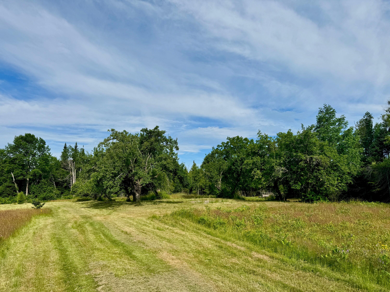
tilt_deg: +8.2
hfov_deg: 71.6
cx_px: 195
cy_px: 146
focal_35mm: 24
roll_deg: +1.1
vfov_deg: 56.8
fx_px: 270
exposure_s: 1/6410
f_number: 1.78
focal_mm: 6.76
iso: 80
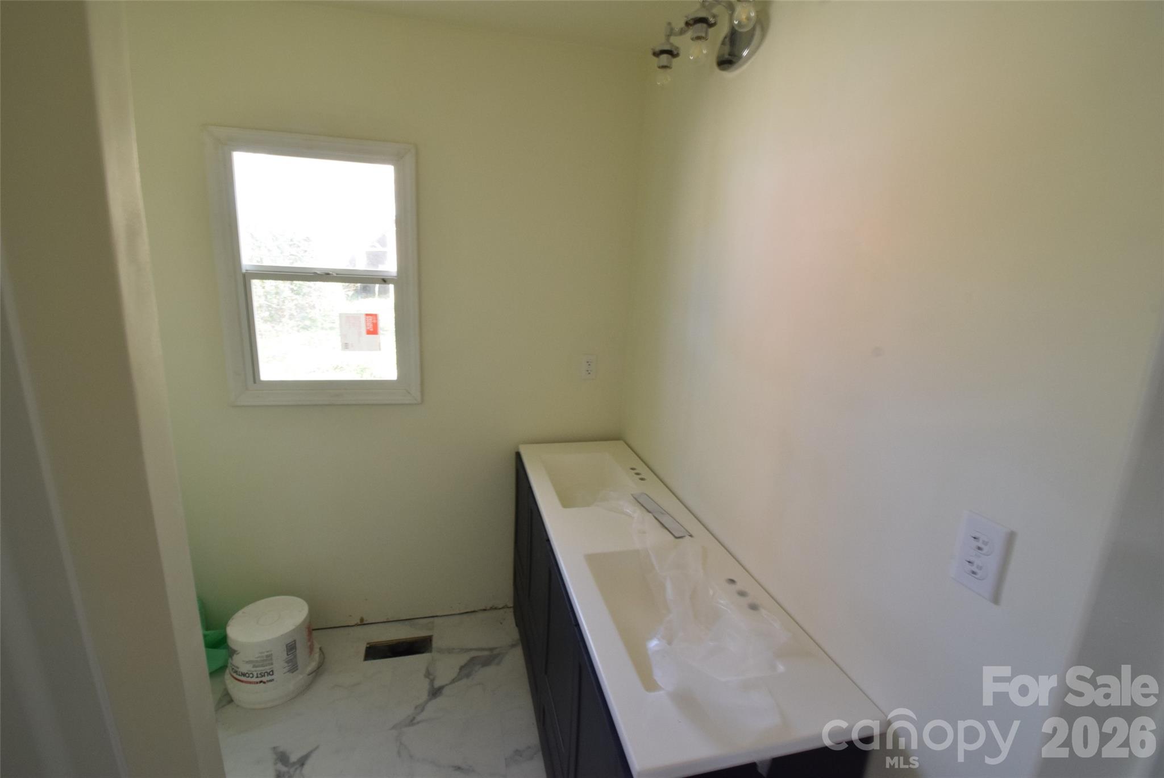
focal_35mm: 15
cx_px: 582
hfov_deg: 100.4
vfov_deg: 77.4
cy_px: 389
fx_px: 485
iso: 800
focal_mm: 10
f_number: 16
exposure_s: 1/5
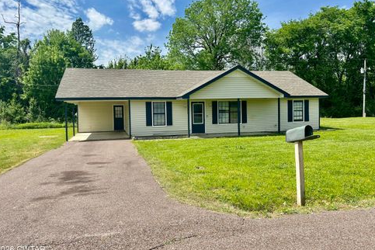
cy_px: 117
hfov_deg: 65.5
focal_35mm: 28
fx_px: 292
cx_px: 183
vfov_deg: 46.4
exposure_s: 1/4444
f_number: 1.5
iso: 50
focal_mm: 5.7
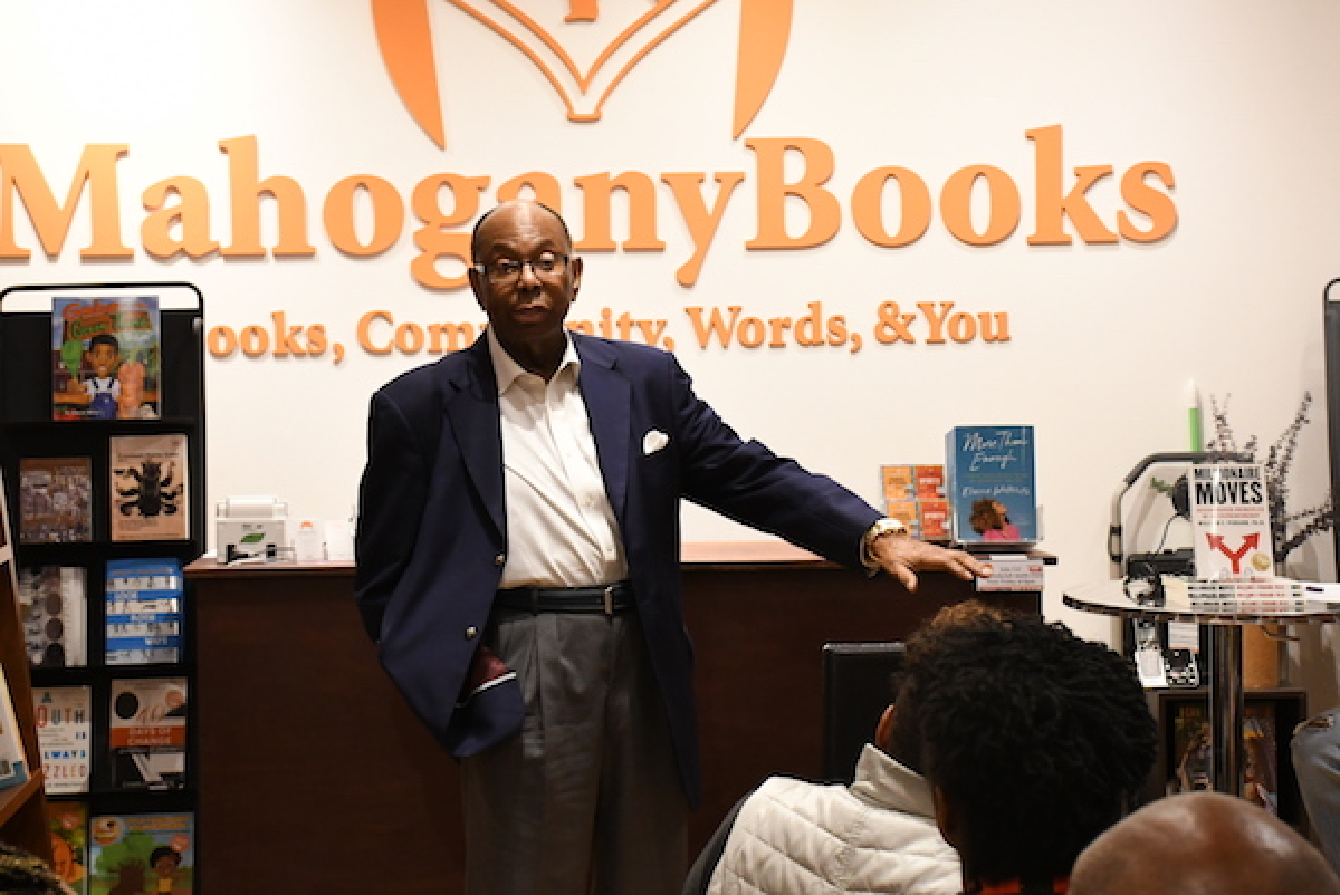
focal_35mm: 76
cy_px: 448
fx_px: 2831
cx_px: 670
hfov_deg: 26.6
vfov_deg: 18.0
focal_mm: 38
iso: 3200
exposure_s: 1/100
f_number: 5.6
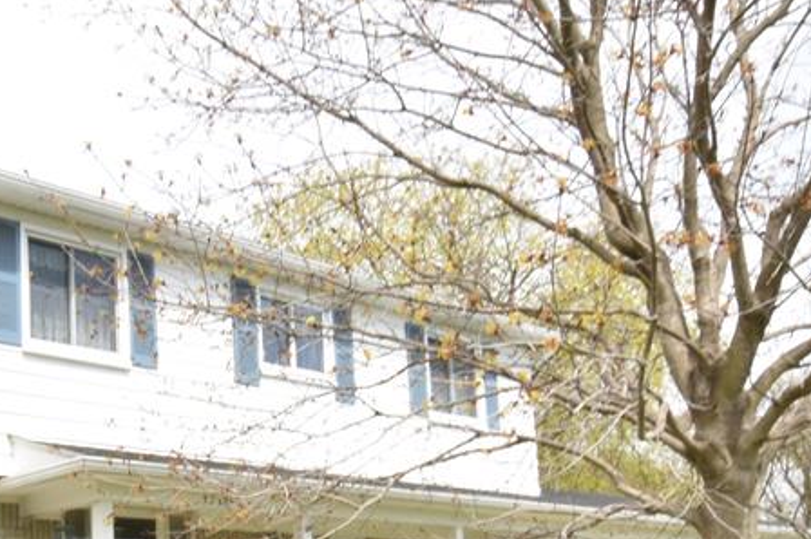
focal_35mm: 48
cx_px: 132
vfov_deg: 26.5
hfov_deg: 39.1
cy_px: 541
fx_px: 1081
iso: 250
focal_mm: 14
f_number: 22
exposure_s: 1/20
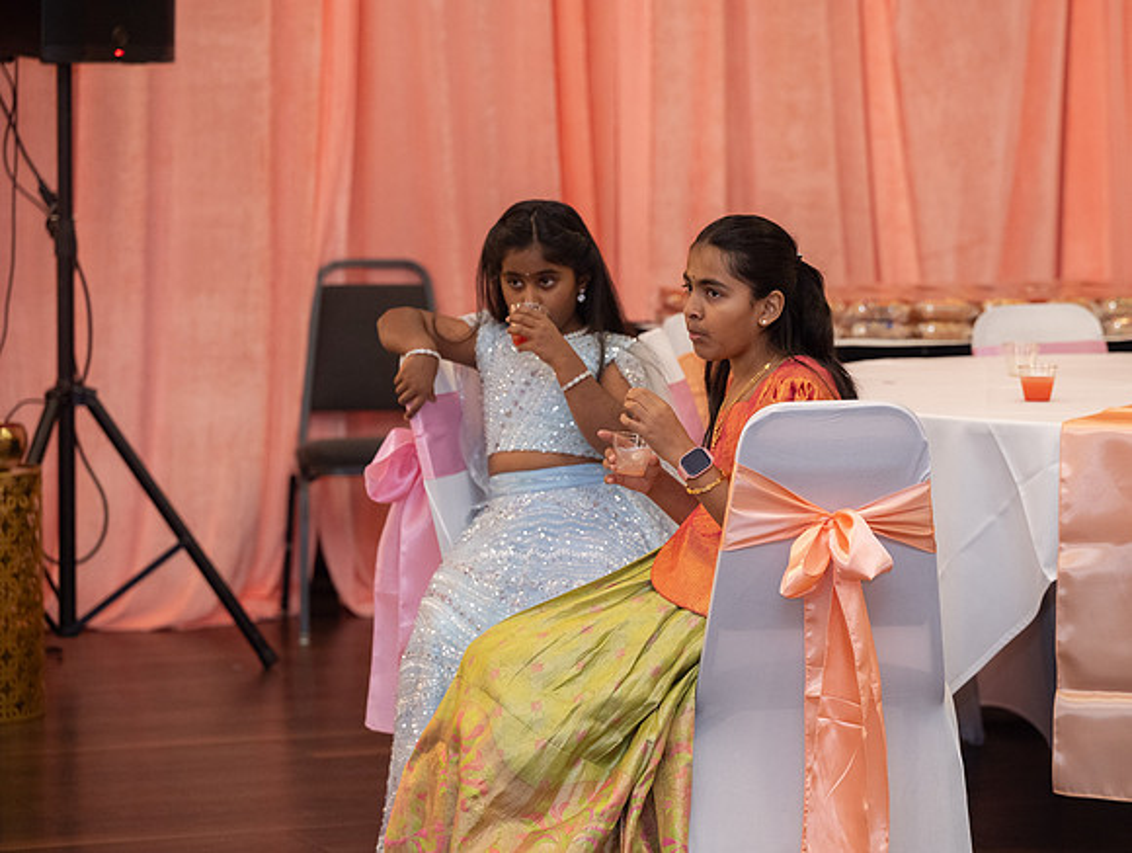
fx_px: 4581
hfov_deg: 14.1
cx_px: 673
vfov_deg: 10.6
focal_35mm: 140
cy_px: 417
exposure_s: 1/160
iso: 1000
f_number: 3.5
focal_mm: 120
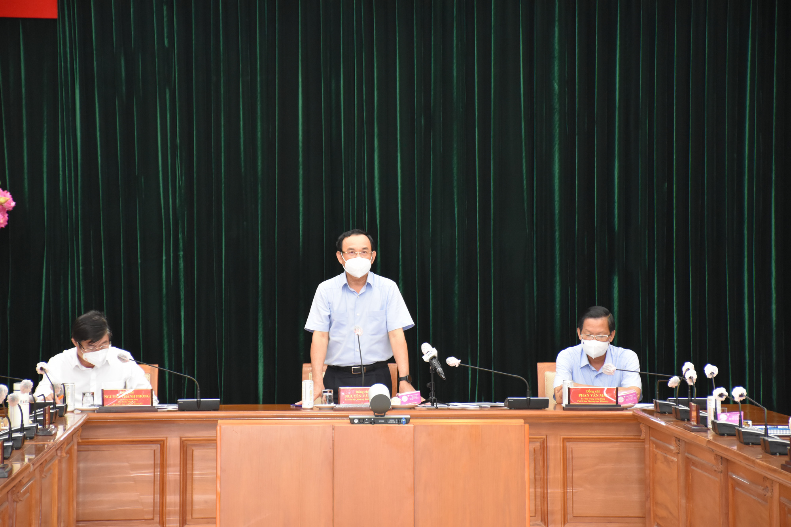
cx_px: 396
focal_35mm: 158
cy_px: 264
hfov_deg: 13.0
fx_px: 3460
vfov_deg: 8.7
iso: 2200
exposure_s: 1/60
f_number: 5.6
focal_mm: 105
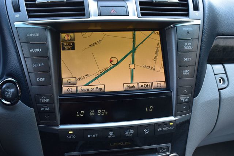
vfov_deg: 36.8
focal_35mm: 36
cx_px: 117
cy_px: 78
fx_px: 234
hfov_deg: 53.2
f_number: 7.1
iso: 400
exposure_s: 1/40
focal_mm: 24
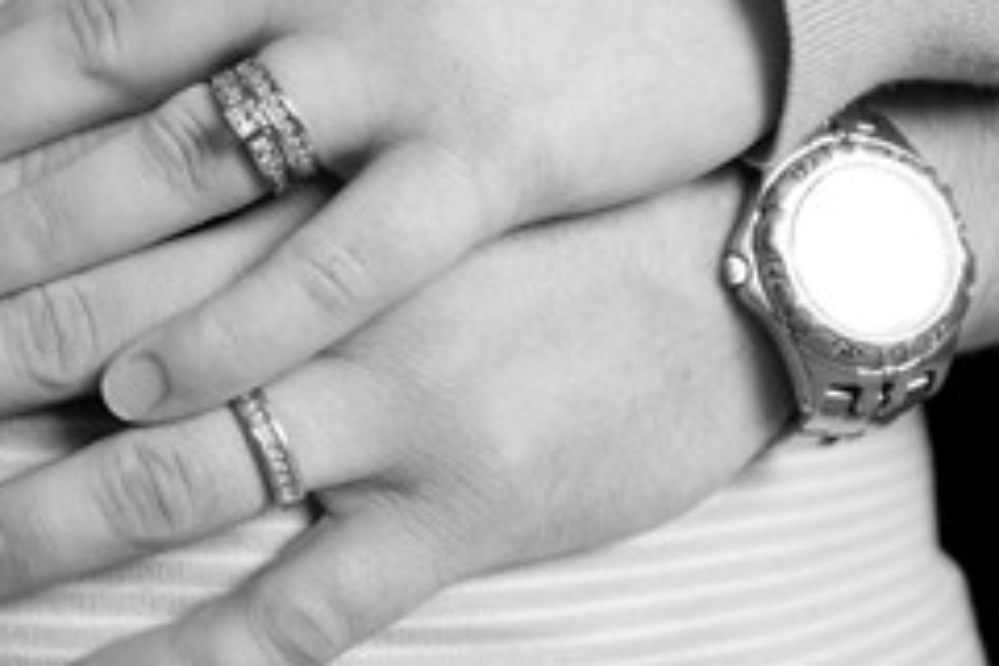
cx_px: 271
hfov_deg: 32.9
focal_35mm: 60
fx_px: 1665
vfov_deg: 22.6
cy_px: 237
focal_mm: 24
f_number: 2.8
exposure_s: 1/250
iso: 250
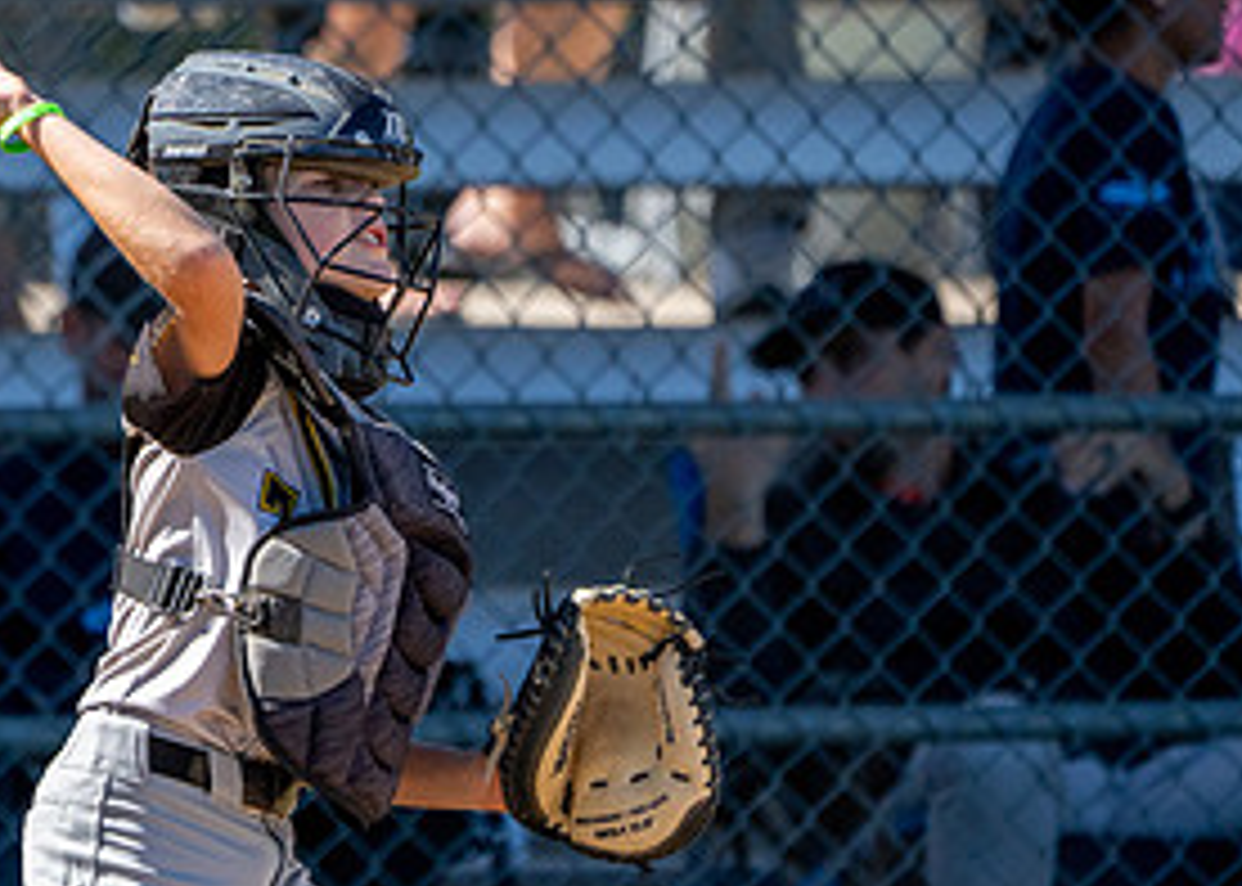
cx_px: -5
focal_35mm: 1070
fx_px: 37734
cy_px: 529
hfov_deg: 1.9
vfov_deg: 1.3
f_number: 5.6
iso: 640
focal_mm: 400
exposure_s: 1/3200
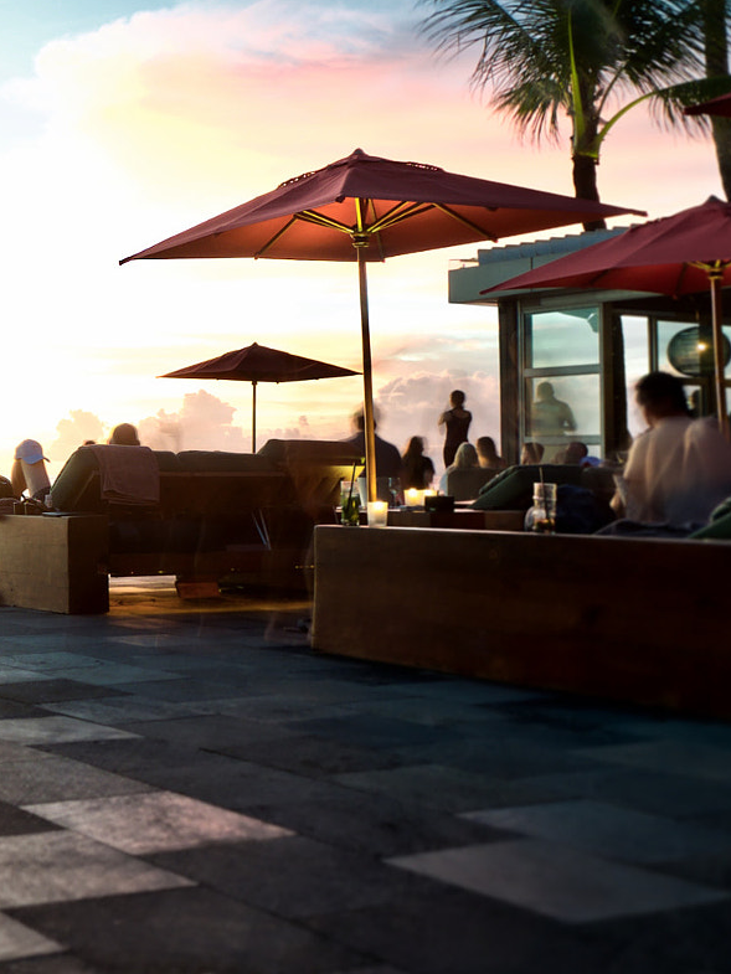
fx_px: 1379
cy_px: 424
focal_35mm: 49
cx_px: -176
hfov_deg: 26.1
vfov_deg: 38.8
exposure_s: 5
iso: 200
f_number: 5.6
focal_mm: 16.5
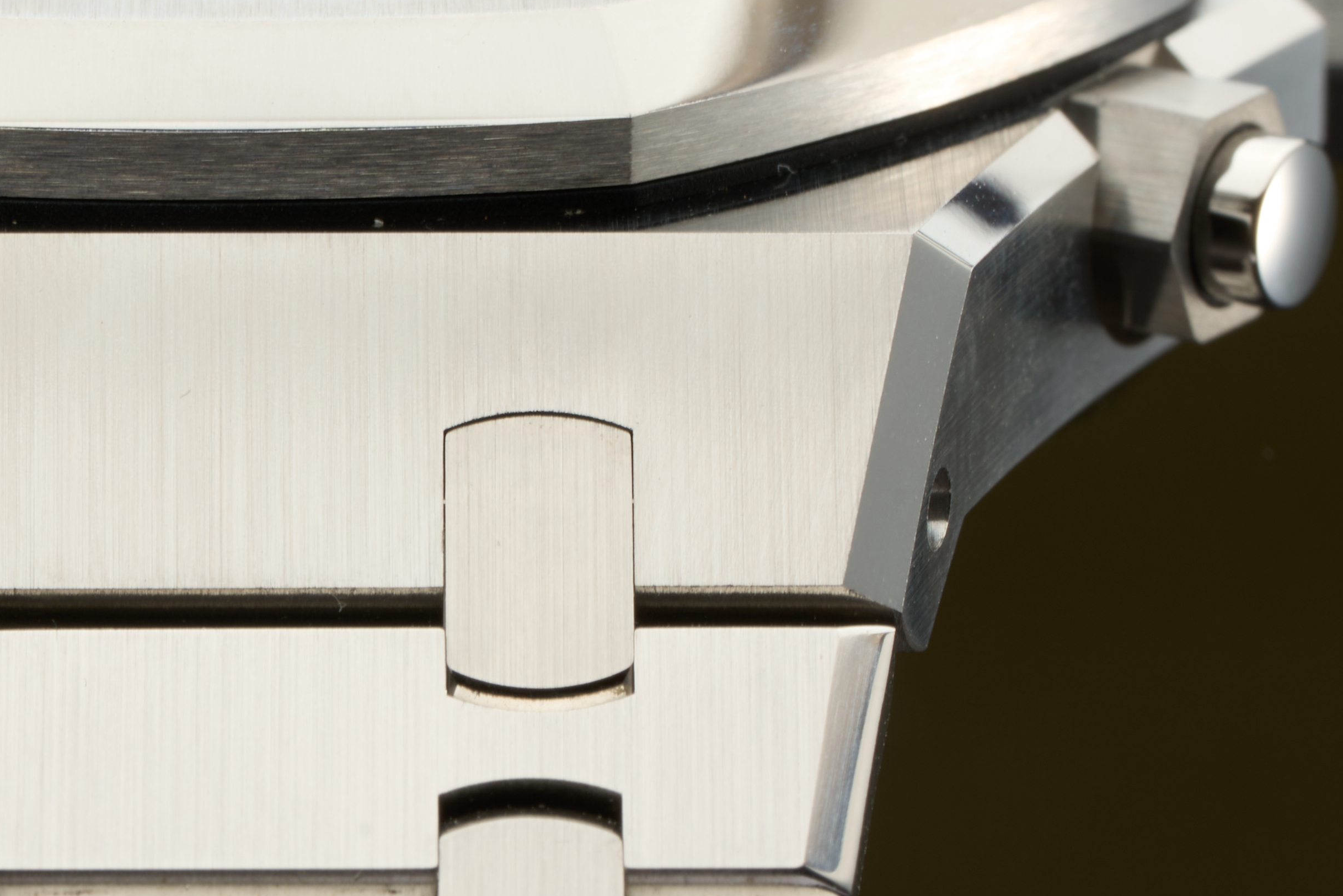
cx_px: 224
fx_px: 10670
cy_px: 436
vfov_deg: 4.8
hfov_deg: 7.2
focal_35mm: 286
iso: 100
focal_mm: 100
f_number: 16
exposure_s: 1/125
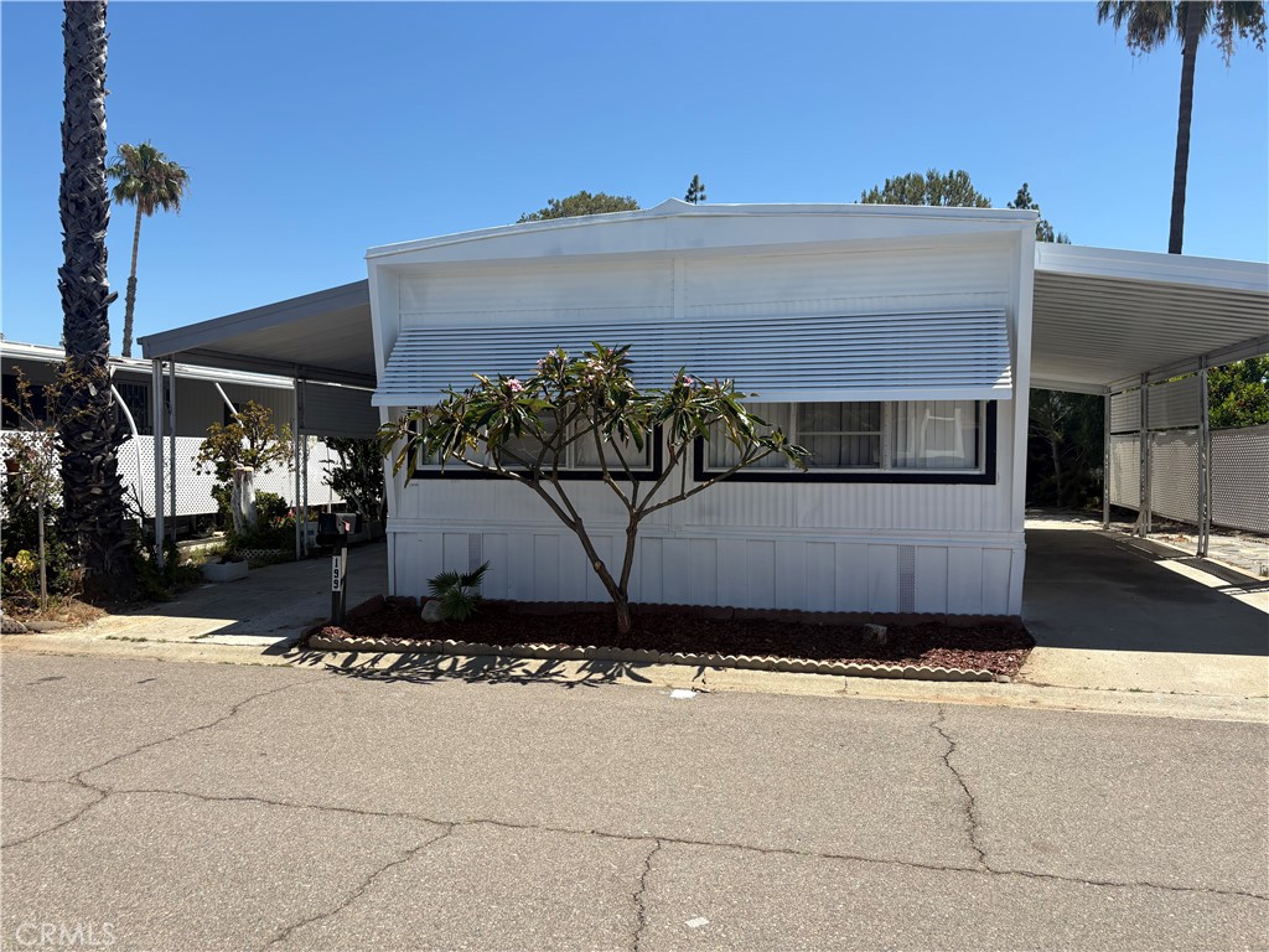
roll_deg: -0.1
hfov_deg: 67.3
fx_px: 953
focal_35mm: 26
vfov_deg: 53.1
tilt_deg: -1.0
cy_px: 476
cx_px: 634
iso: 50
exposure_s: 1/2865
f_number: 1.6
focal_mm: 5.96
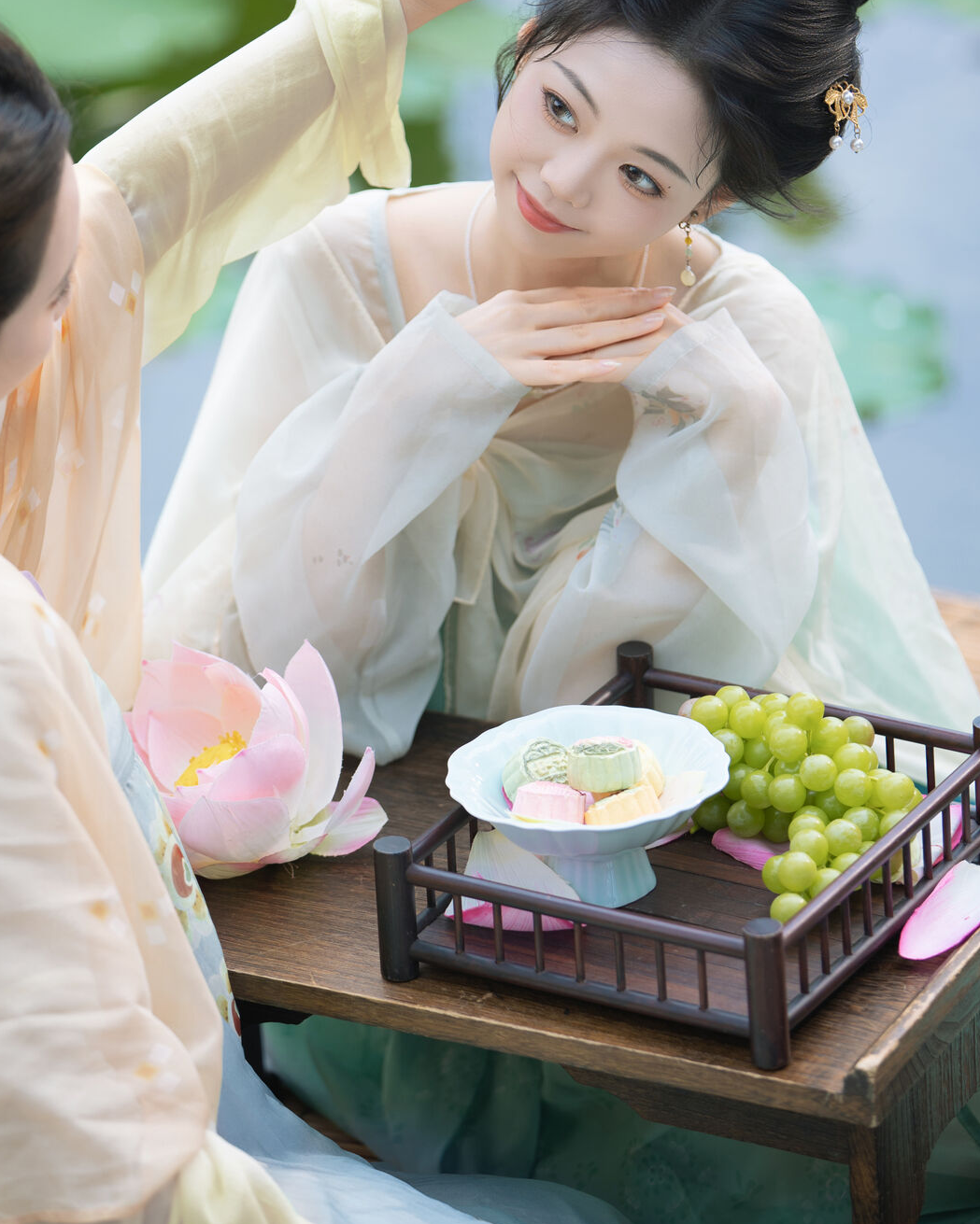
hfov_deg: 8.4
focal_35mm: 183
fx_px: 6634
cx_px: 452
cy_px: 457
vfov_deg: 10.5
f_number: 2.8
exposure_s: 1/320
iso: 100
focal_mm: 142
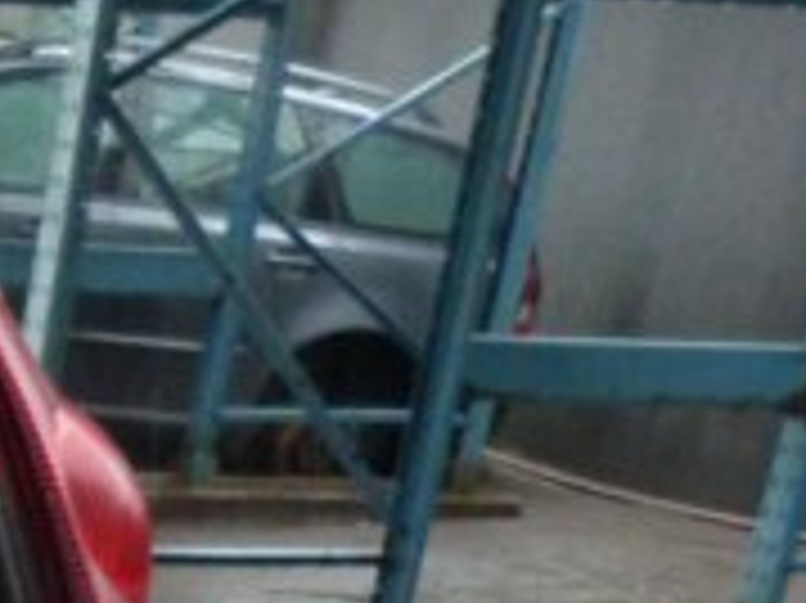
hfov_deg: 14.3
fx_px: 2606
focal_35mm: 112
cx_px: -869
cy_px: 1089
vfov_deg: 12.1
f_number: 2.8
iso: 400
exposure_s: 1/60
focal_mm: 4.5
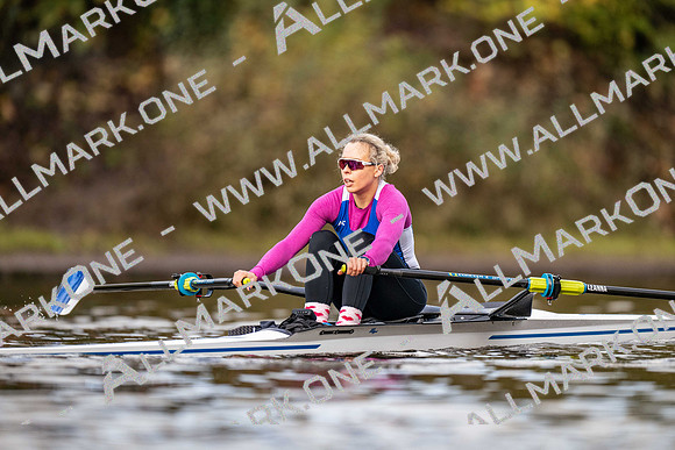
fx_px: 11252
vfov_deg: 2.3
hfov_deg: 3.4
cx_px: 338
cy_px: 225
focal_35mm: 600
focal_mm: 600
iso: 2000
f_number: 4
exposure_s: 1/2500
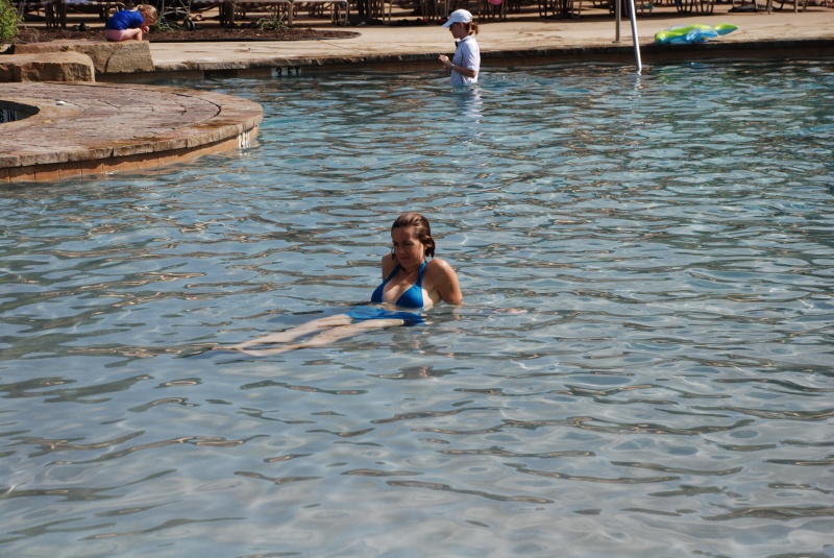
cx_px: 417
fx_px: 2296
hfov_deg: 20.6
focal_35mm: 99
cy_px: 279
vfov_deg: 13.9
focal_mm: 66
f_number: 5.6
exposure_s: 1/500
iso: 110
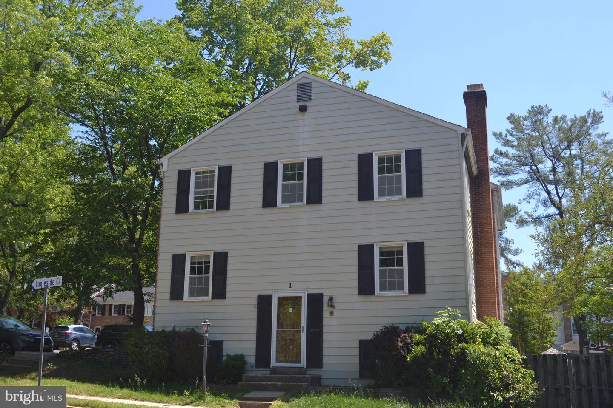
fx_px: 613
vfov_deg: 36.9
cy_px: 204
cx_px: 306
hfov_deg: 53.1
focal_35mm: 36
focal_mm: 24
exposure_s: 1/160
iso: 100
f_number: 6.3
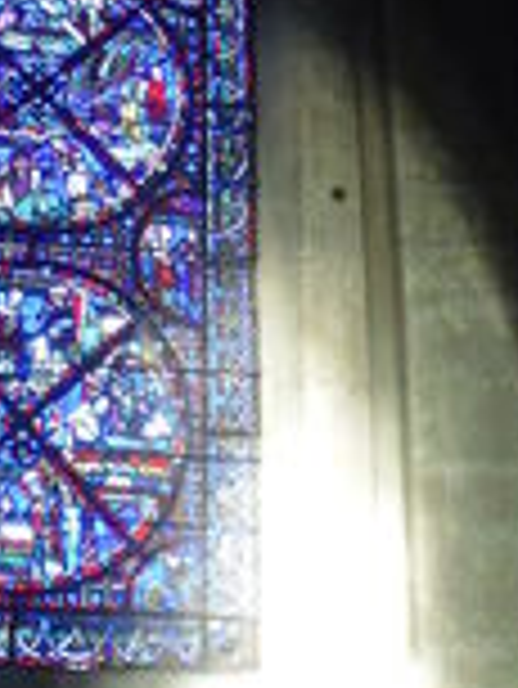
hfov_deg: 16.9
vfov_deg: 22.5
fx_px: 1714
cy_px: 144
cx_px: 36
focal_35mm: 86
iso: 400
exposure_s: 1/60
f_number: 2.8
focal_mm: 5.58
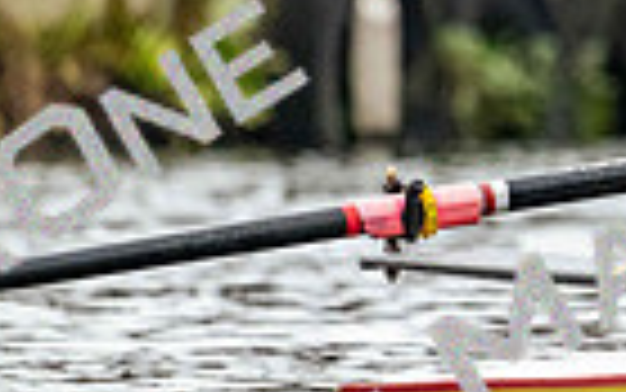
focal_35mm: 1696
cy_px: -52
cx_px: 1058
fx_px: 28946
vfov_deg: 0.8
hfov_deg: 1.2
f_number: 4.5
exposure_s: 1/2500
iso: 3200
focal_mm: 400
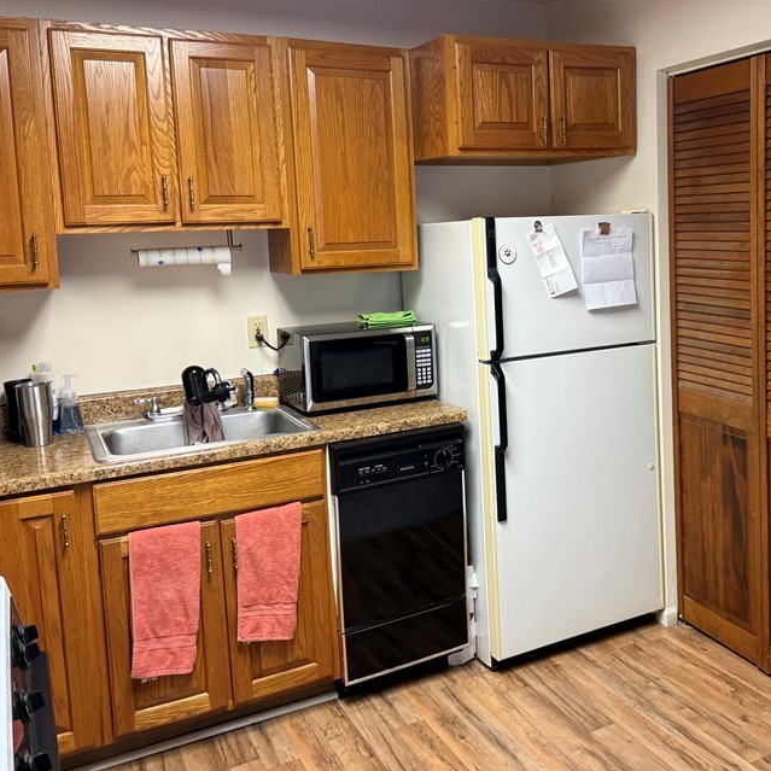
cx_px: 518
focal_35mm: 34
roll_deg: +1.6
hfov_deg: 47.6
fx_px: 857
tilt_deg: -6.1
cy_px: 320
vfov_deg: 48.2
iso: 320
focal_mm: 6.76
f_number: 1.78
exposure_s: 1/60
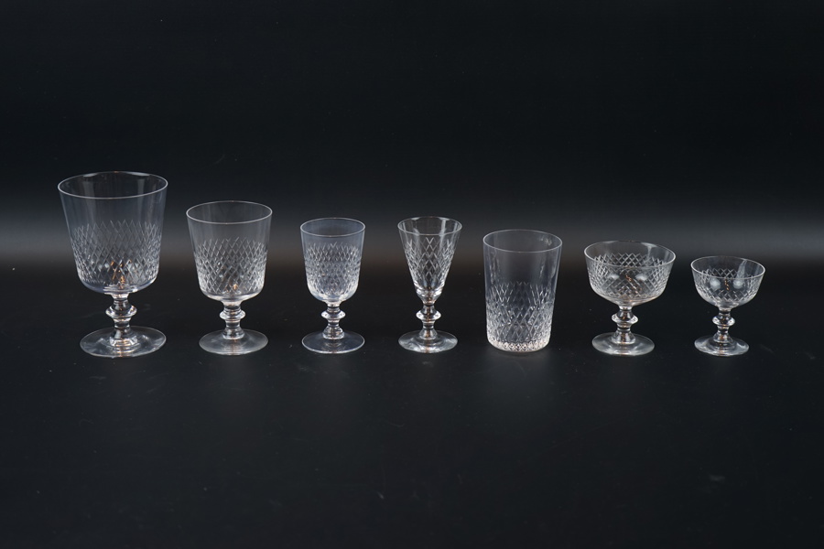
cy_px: 274
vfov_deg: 24.2
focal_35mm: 56
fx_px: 1282
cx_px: 412
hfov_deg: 35.6
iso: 160
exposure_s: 1/60
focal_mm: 56
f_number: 5
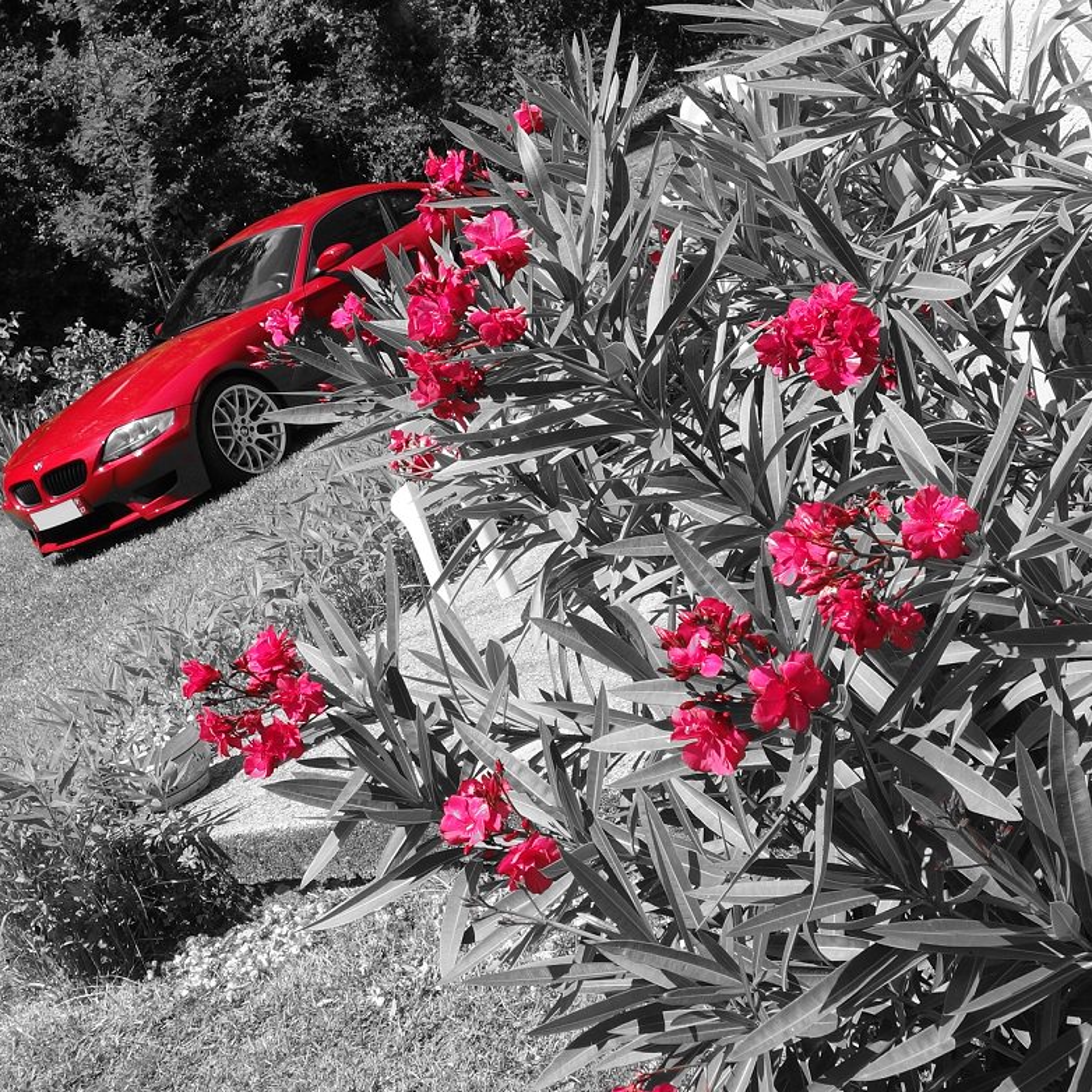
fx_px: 2141
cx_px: 558
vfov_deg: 28.6
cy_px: 515
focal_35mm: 60
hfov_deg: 28.6
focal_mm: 10.4
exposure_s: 1/320
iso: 125
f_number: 5.6
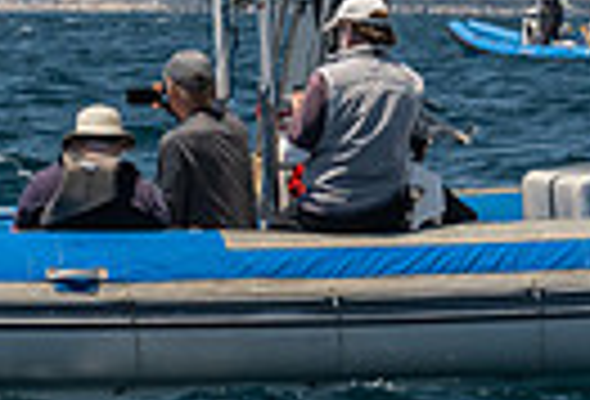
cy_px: -453
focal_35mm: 561
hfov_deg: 3.6
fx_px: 9248
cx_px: -466
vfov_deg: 2.5
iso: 640
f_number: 9
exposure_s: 1/640
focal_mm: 98
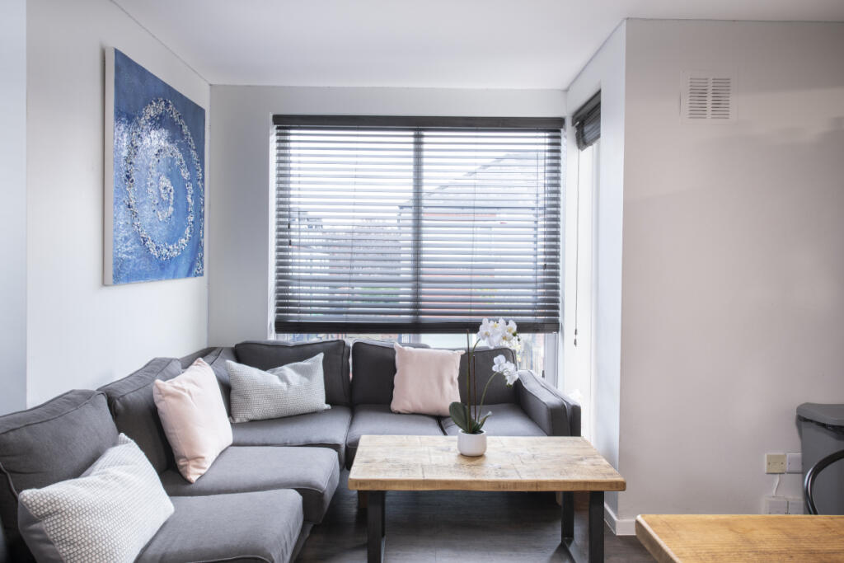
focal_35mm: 24
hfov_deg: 73.7
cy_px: 282
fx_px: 563
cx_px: 422
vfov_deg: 53.1
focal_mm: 24
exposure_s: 1/1.25
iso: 200
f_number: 11
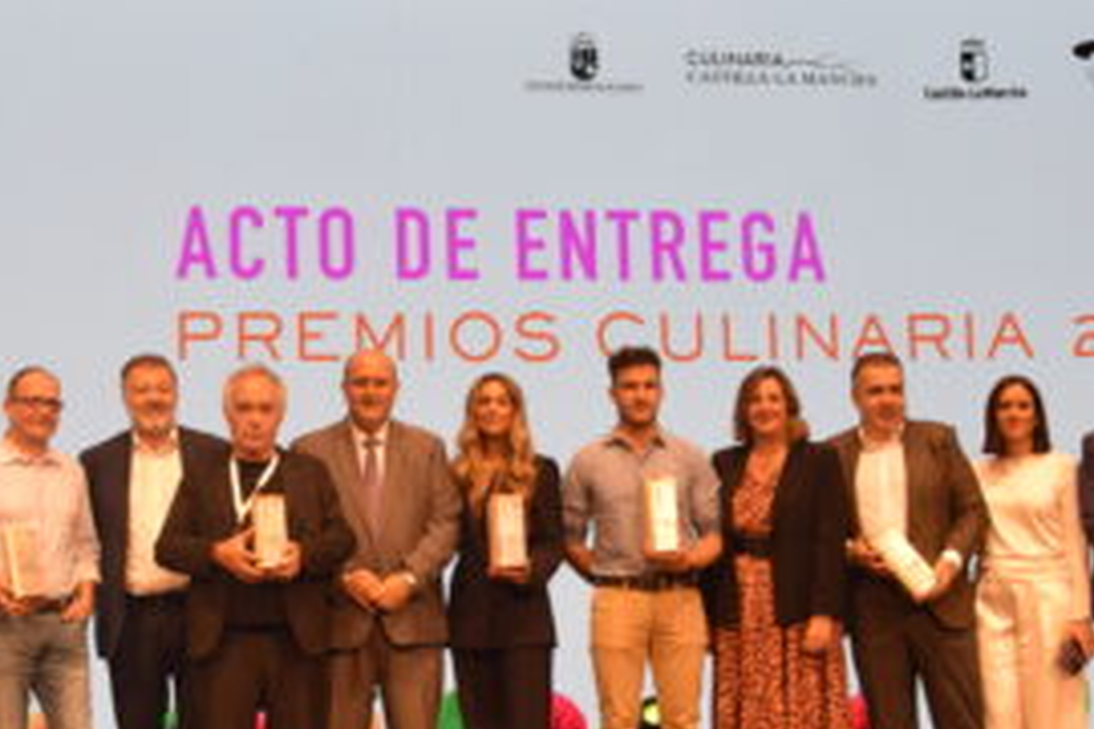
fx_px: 2431
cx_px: 434
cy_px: 421
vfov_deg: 17.1
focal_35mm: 80
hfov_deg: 25.3
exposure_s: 1/100
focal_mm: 24
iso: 400
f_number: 5
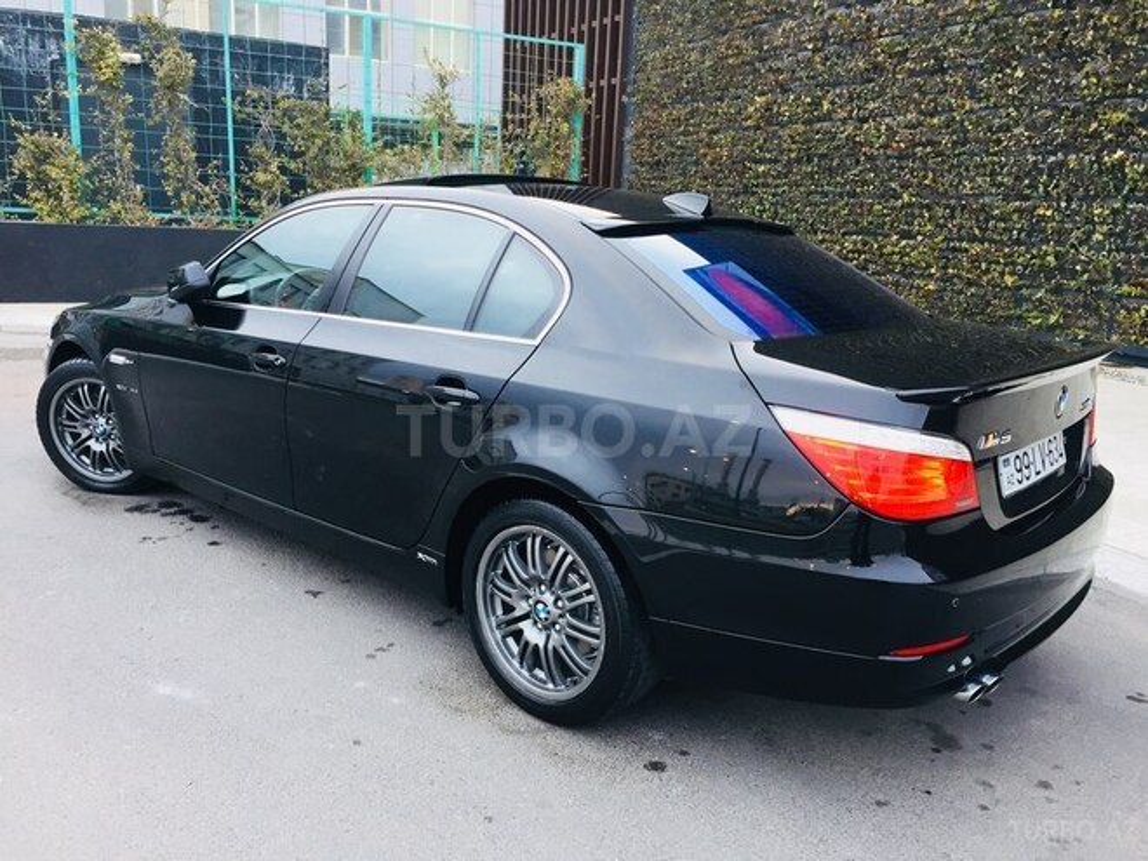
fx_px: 962
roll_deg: -2.5
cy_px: 430
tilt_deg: -10.3
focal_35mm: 29
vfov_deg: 48.2
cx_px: 574
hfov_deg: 61.7
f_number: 2.2
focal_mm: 4.15
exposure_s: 1/33
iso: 32
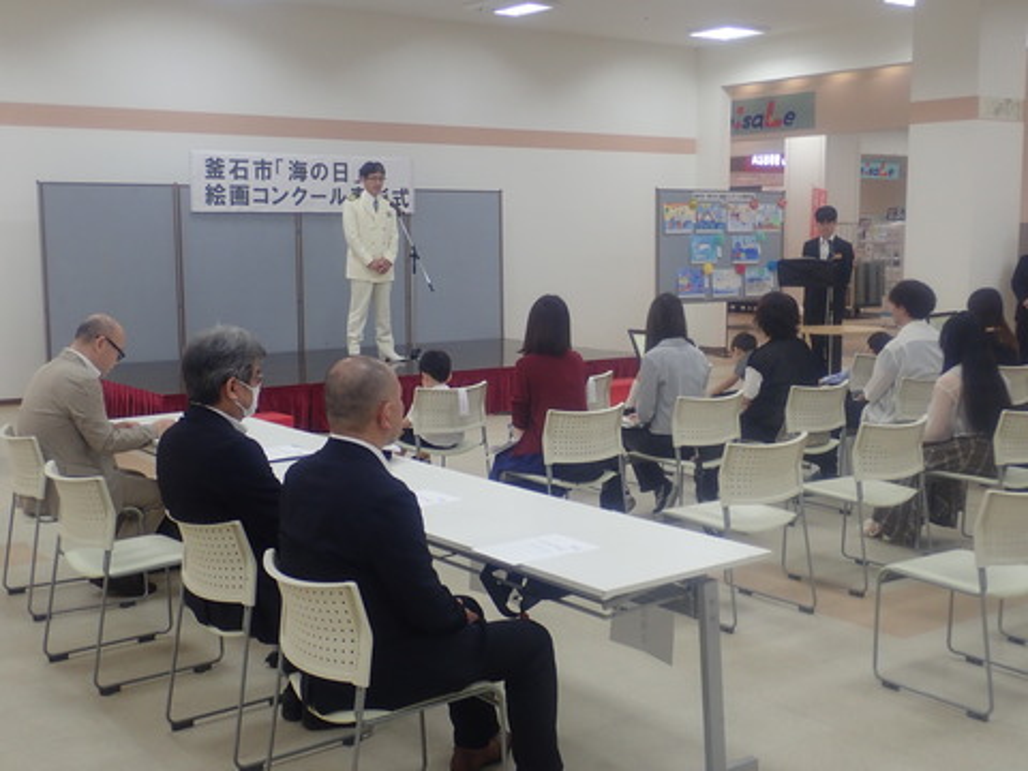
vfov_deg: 33.6
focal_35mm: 43
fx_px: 1277
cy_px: 386
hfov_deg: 43.9
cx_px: 514
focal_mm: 7.86
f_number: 2.9
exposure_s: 1/60
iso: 200
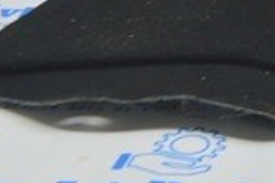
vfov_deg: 5.6
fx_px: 1804
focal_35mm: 236
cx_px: 788
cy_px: -215
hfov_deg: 7.7
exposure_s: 1/25
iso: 400
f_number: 5.6
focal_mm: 23
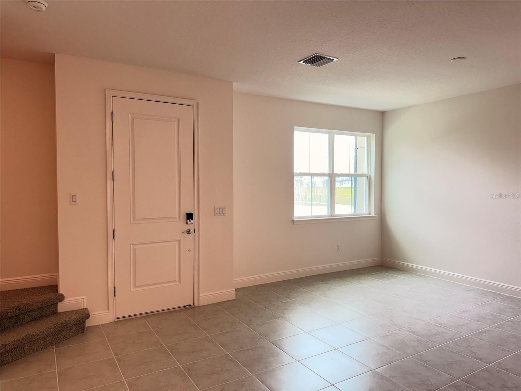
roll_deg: -0.4
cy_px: 196
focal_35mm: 24
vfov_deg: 56.8
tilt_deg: -1.3
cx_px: 260
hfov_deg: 71.6
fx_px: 361
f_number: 1.78
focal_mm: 6.76
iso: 125
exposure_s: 1/120
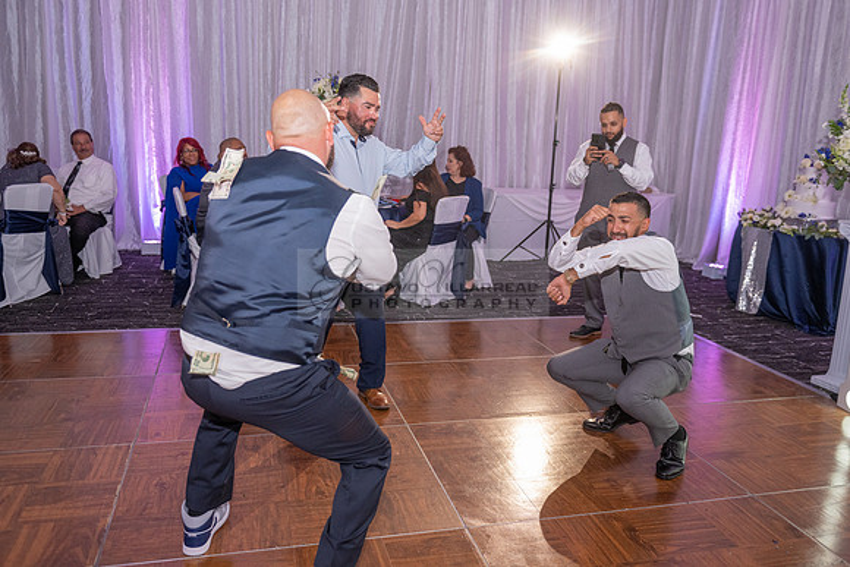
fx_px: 732
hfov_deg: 60.3
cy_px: 284
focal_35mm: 31
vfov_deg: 42.3
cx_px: 425
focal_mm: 31
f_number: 3.5
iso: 1600
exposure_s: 1/160
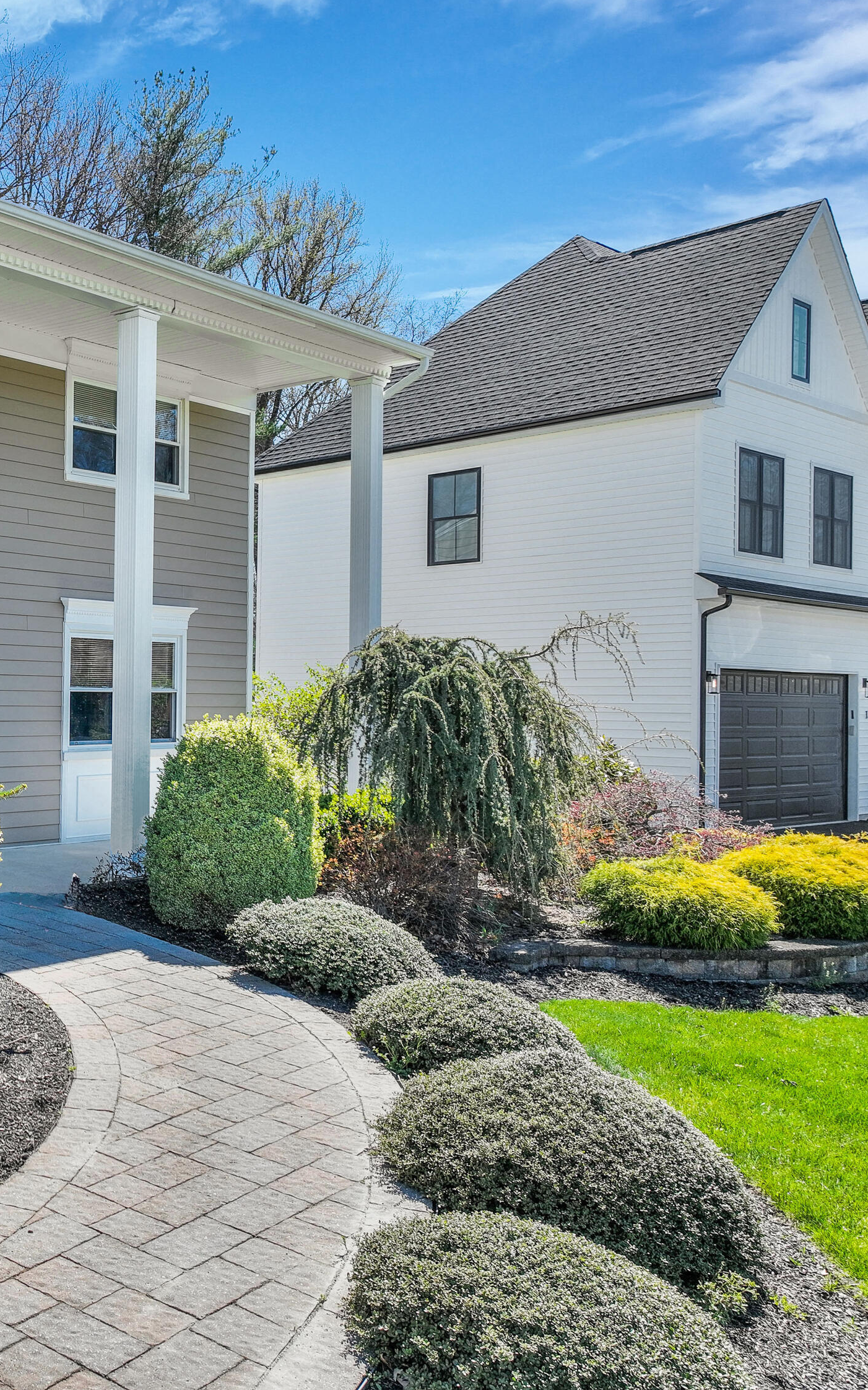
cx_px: -44
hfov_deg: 33.4
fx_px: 1287
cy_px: 695
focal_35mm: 34
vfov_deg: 56.7
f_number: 2.8
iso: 160
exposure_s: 1/1250
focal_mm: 12.29
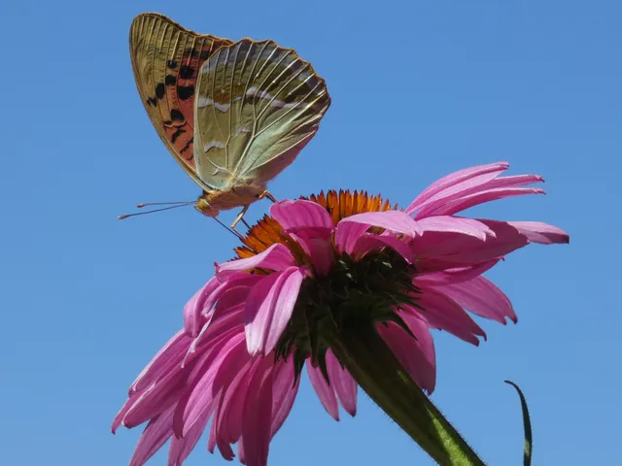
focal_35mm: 200
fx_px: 3594
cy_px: 233
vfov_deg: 7.4
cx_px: 311
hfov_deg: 9.9
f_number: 5.5
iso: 80
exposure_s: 1/400
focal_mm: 35.8
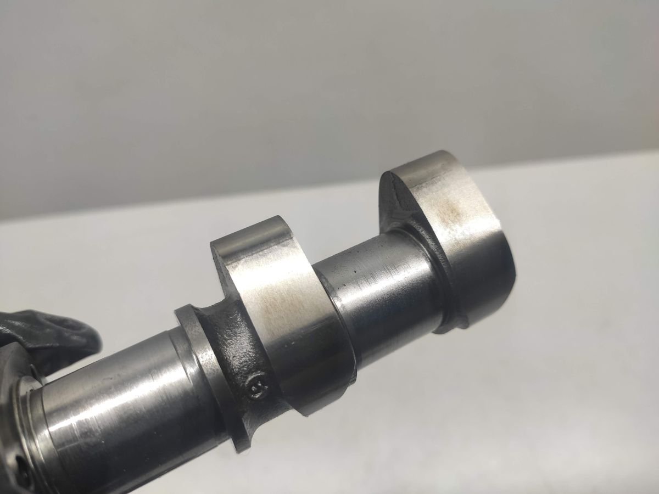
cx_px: 330
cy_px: 247
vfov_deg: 53.1
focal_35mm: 26
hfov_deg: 67.3
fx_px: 495
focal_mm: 4.77
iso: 120
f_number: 1.75
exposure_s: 1/100
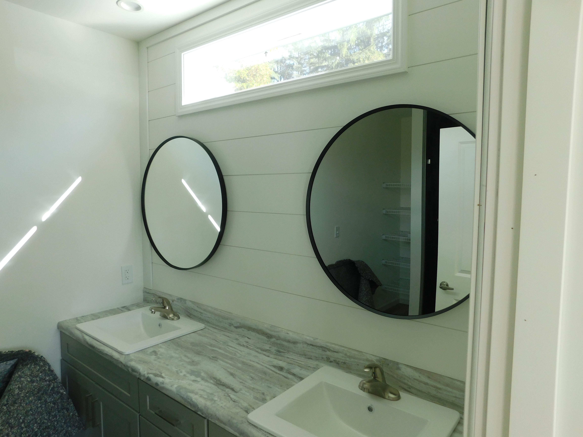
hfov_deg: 73.9
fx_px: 387
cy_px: 218
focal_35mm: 23
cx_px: 292
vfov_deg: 58.9
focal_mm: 4
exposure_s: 1/100
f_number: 3
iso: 125
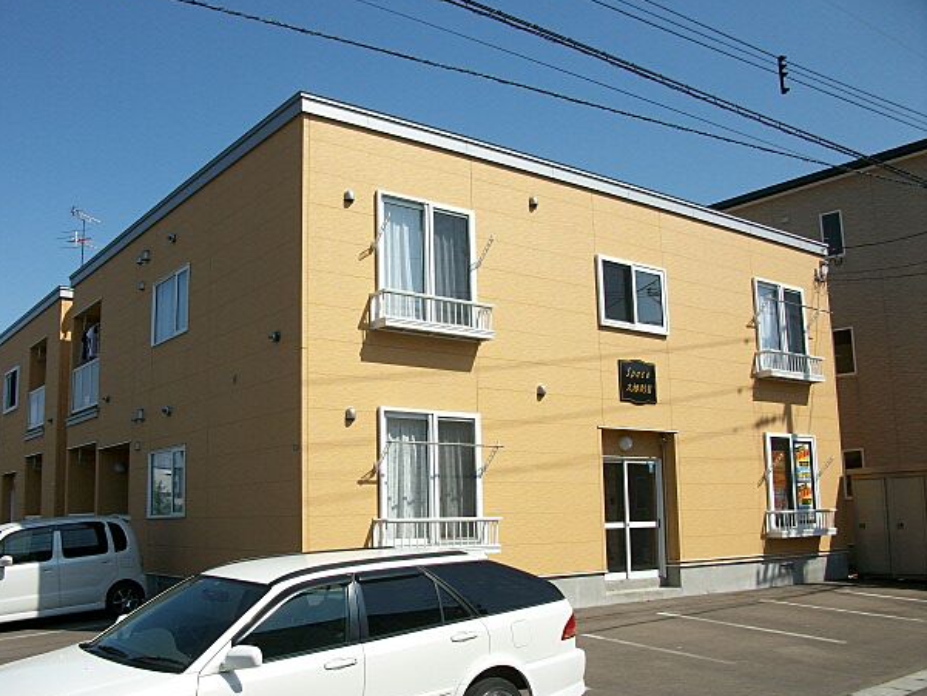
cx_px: 440
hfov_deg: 55.3
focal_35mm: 33
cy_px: 356
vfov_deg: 43.0
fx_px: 884
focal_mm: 5.7
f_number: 8.8
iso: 80
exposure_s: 1/191
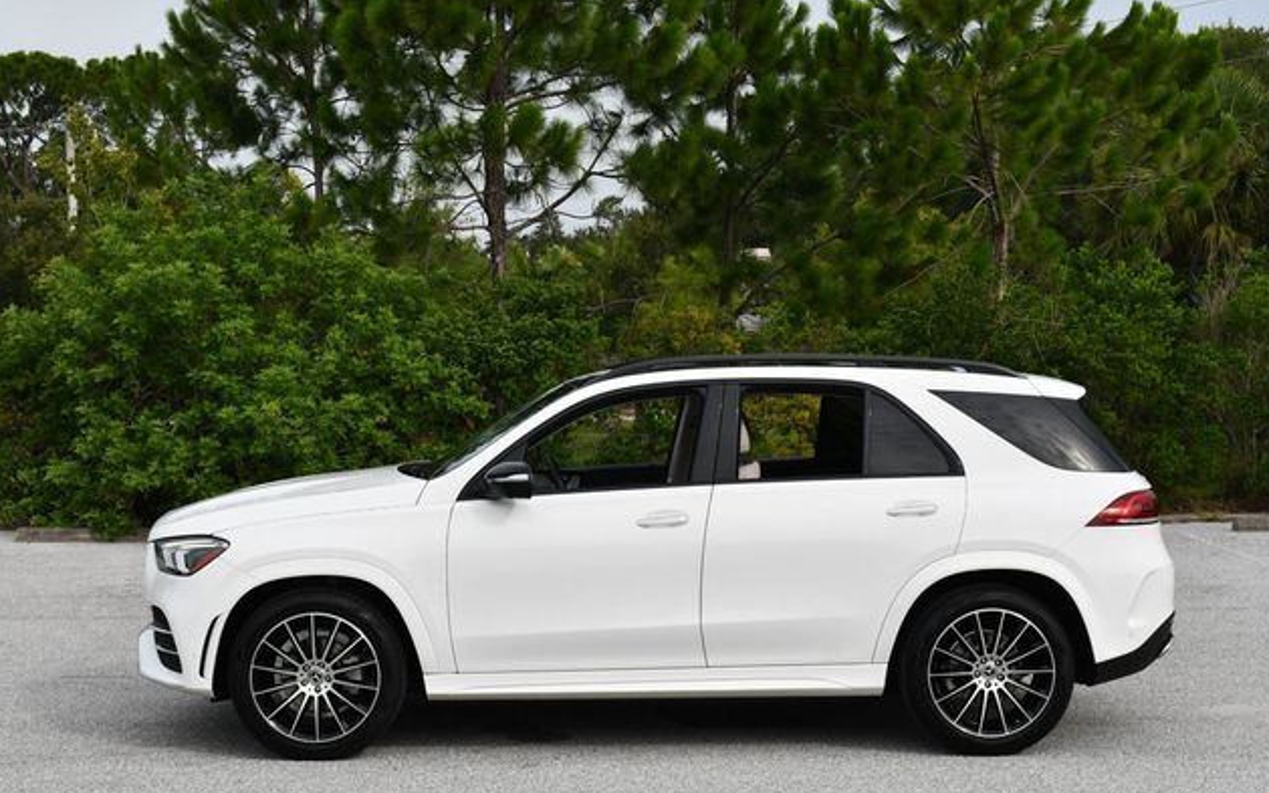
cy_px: 428
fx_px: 1867
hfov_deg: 37.5
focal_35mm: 54
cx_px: 625
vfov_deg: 24.0
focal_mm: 26
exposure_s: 1/250
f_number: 8
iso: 140
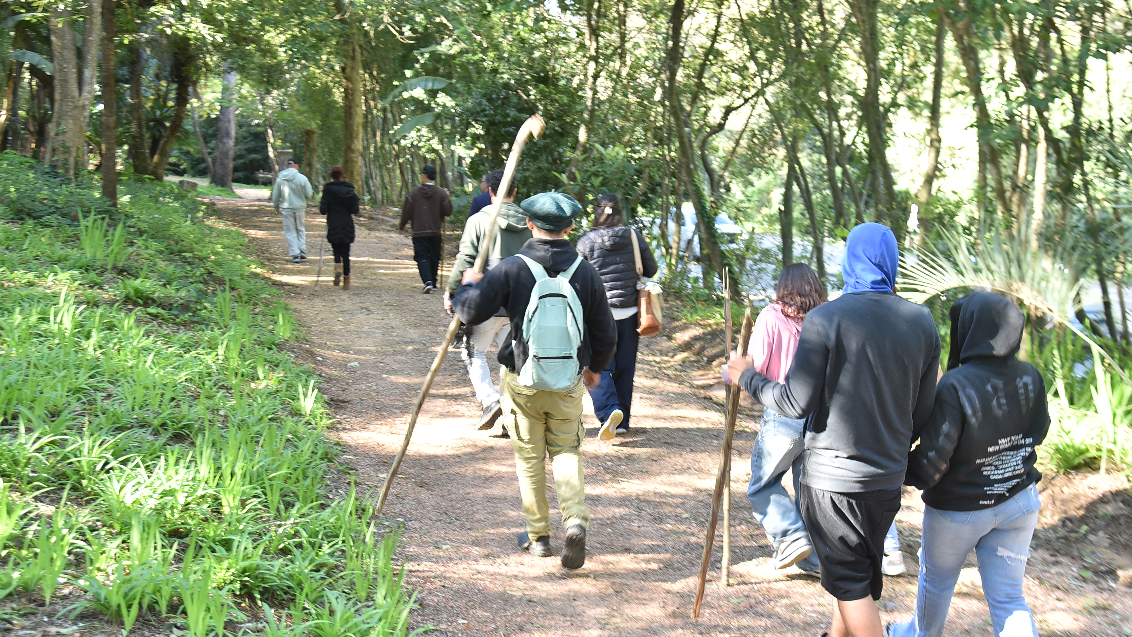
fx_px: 1231
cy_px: 293
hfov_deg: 49.3
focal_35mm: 41
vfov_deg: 29.0
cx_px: 643
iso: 320
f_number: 4.5
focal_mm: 34
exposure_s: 1/50
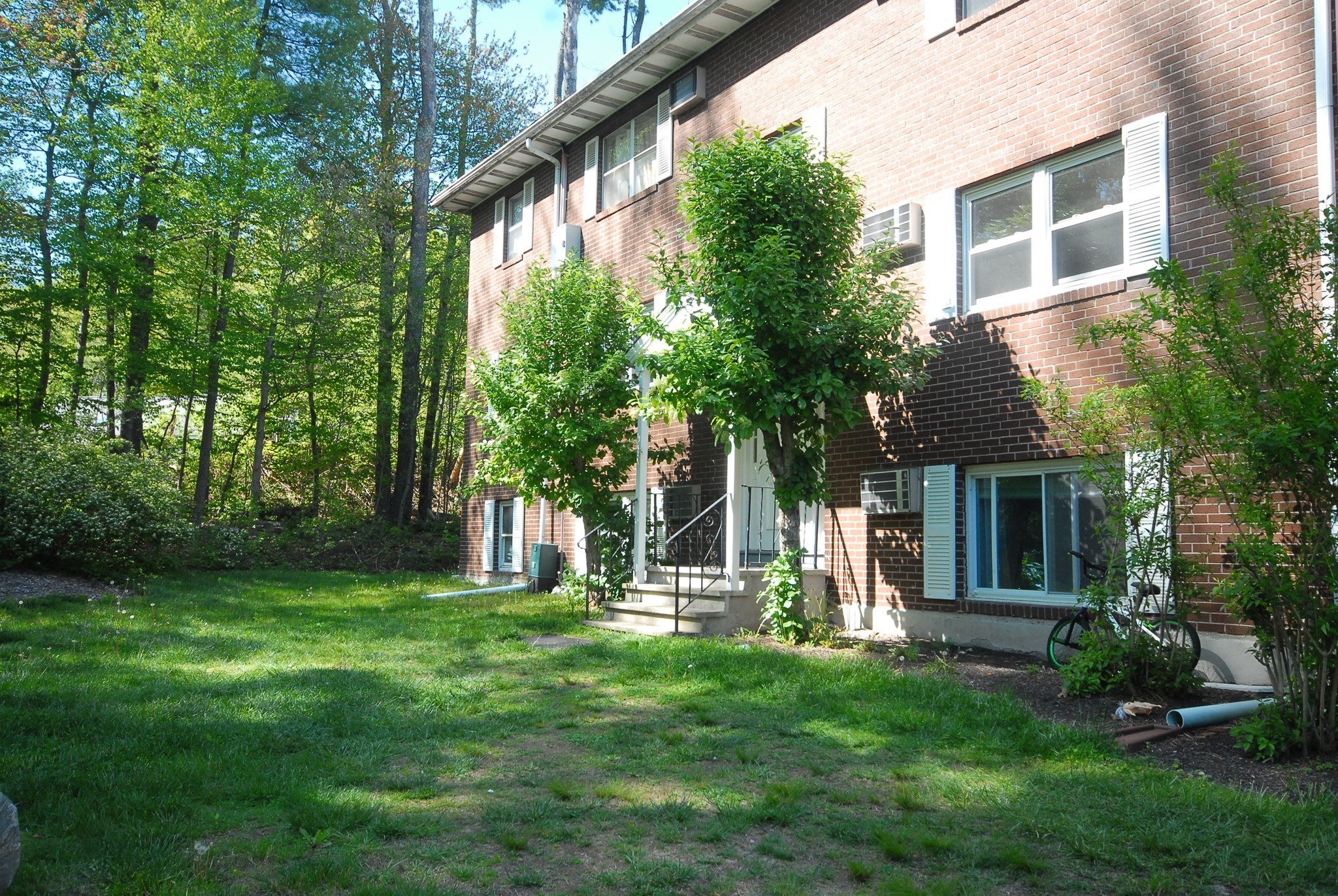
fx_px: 1116
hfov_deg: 61.9
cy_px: 448
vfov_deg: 43.7
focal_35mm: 30
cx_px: 669
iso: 400
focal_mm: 20
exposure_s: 1/100
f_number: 8
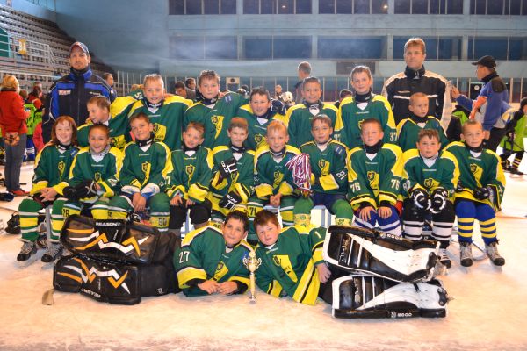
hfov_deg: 53.1
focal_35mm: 36
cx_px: 264
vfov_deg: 36.9
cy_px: 176
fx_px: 527
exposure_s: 1/60
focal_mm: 24
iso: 1250
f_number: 4
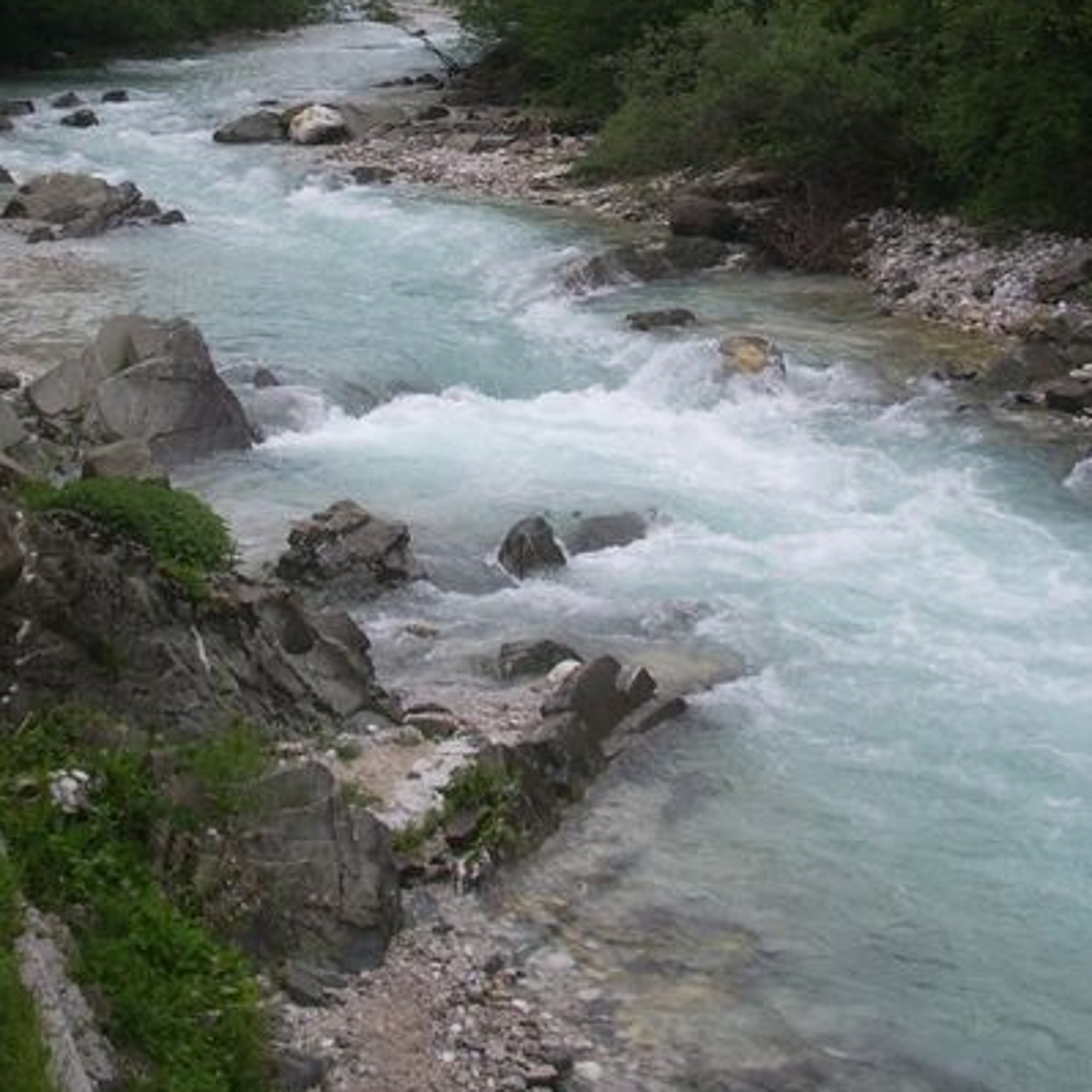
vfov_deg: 26.9
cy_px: 140
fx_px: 2213
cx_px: 556
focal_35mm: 62
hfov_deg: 27.7
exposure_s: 1/100
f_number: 4.3
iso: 50
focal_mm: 5.8
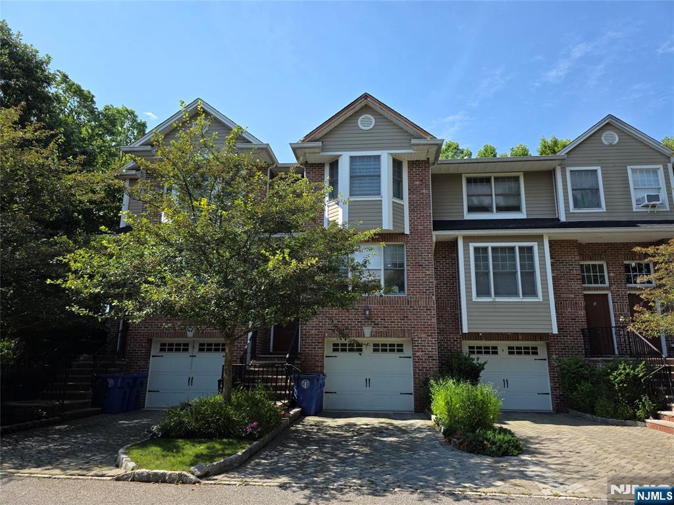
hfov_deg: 73.9
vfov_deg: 58.9
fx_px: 448
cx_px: 337
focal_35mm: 23
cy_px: 252
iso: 80
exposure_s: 1/2921
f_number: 1.7
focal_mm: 6.3
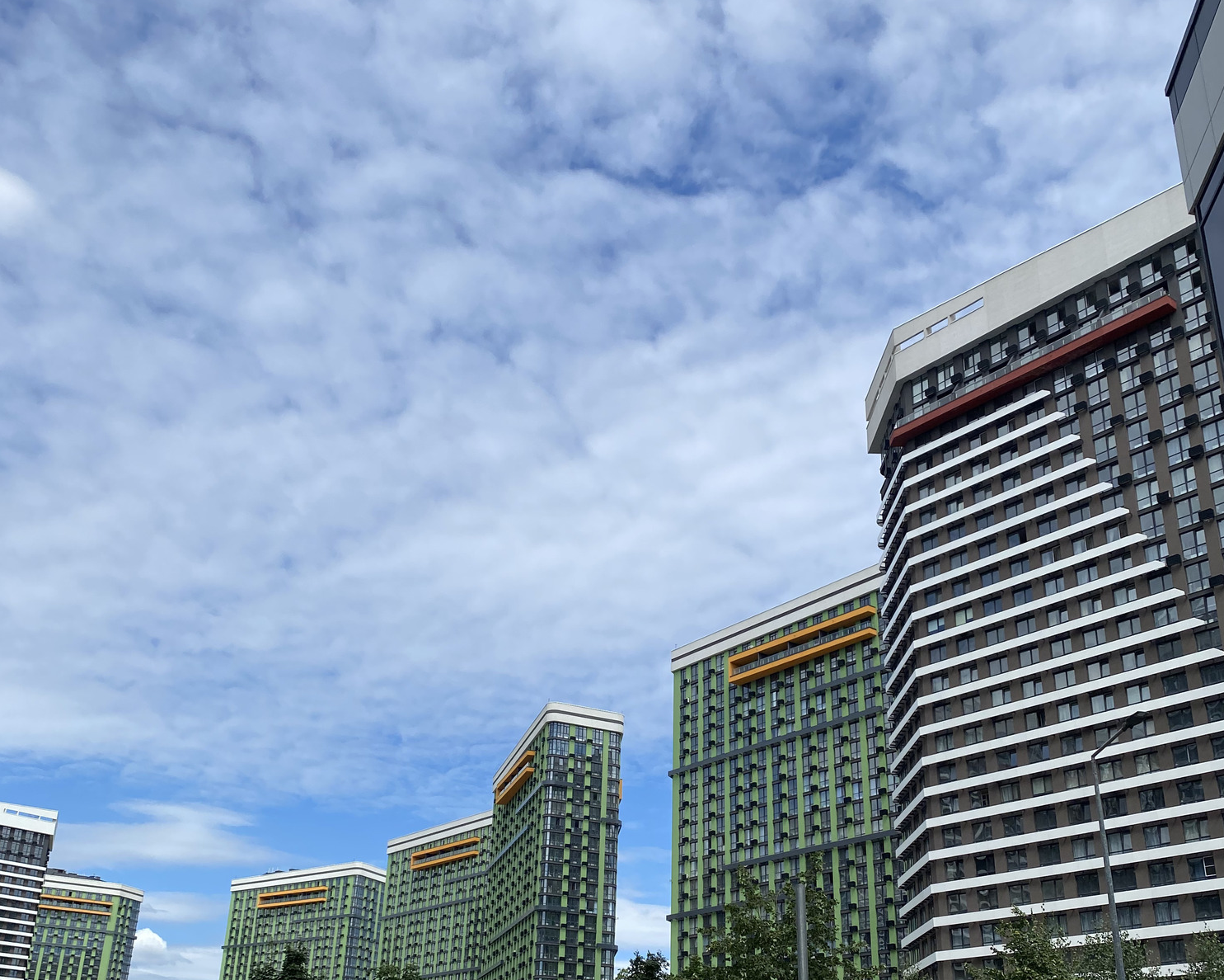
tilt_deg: +23.6
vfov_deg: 41.8
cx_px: 625
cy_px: 638
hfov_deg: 51.5
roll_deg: -1.3
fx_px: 1268
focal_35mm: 35
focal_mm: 4.25
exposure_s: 1/3610
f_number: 1.8
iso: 32
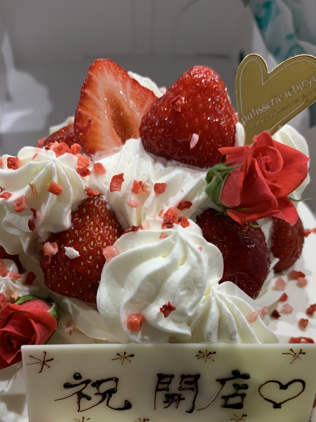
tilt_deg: -49.6
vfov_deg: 50.5
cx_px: 139
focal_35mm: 36
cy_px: 279
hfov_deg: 39.6
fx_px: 438
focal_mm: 4.25
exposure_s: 1/60
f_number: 1.8
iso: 200
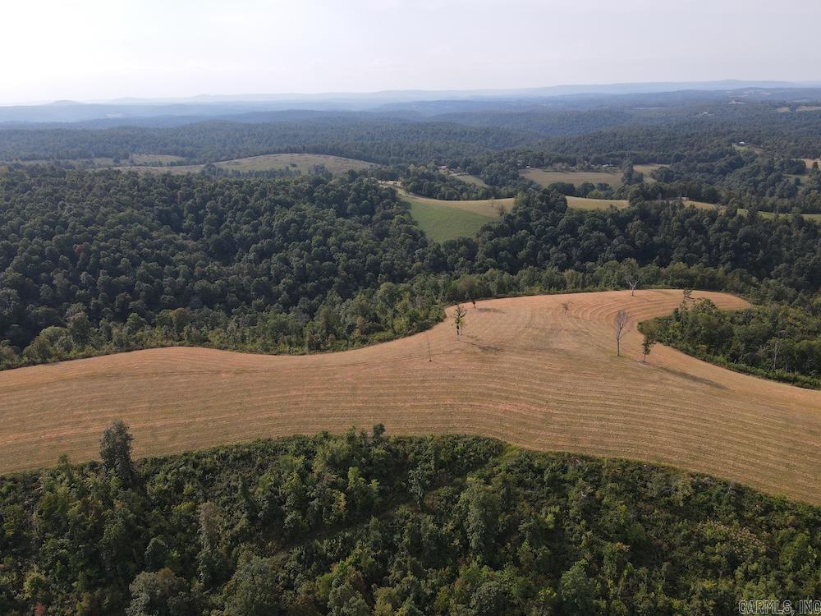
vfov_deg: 56.8
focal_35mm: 24
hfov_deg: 71.6
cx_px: 410
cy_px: 308
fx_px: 569
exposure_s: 1/40
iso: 100
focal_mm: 4.5
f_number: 2.8
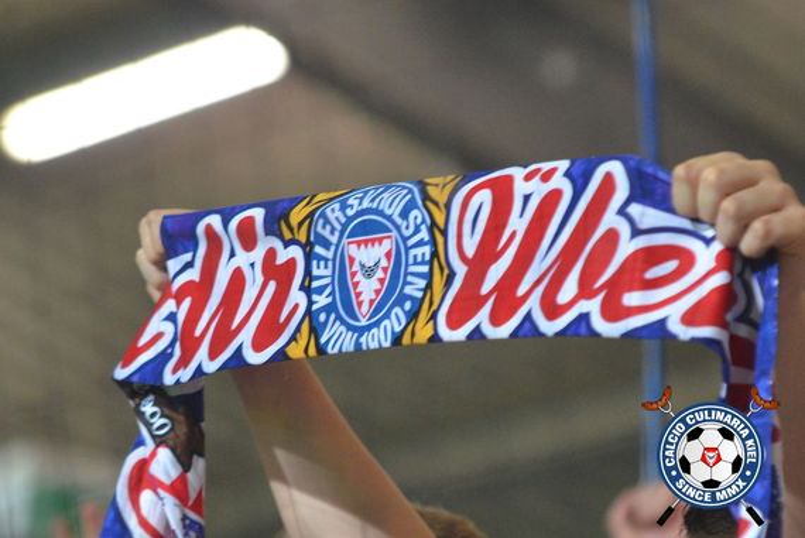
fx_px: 4364
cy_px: 269
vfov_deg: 7.1
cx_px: 402
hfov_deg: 10.5
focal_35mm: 195
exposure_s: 1/200
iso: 1600
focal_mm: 130
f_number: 2.8
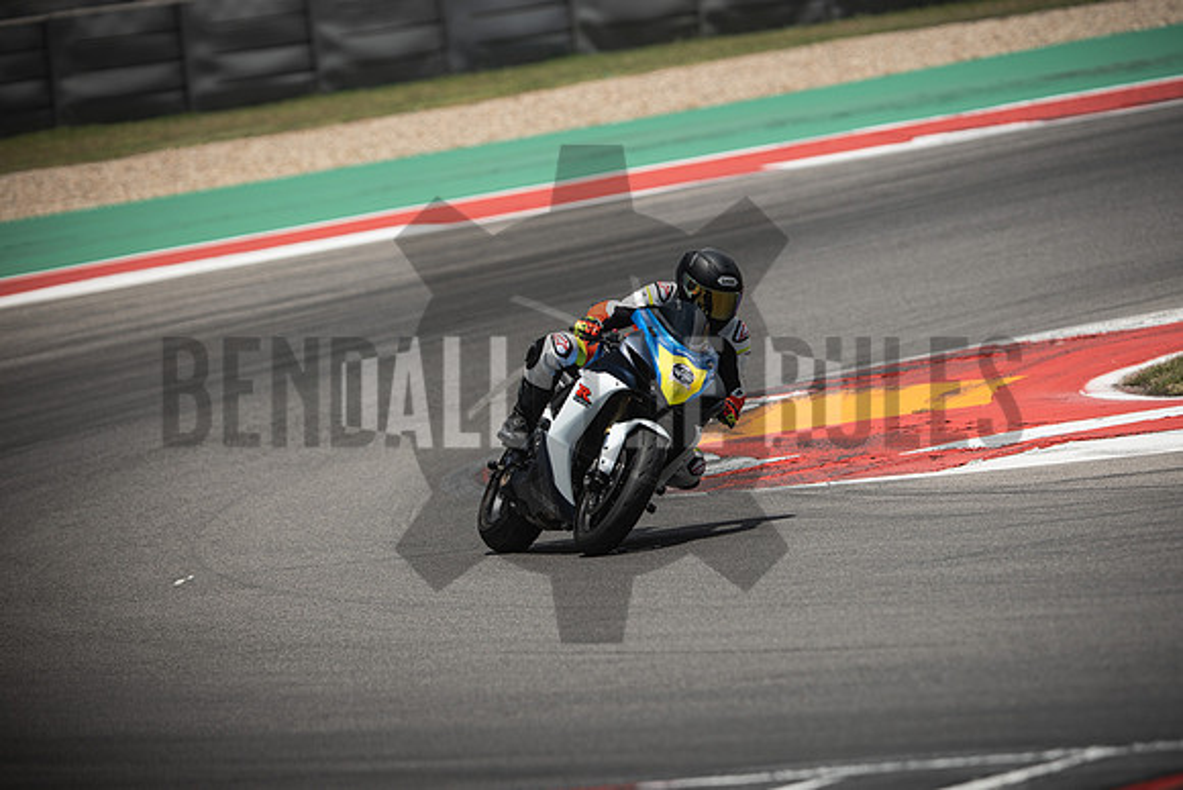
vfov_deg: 4.6
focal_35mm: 300
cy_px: 395
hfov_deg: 6.9
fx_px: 9860
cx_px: 592
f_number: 2.8
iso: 125
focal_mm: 200
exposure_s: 1/2000
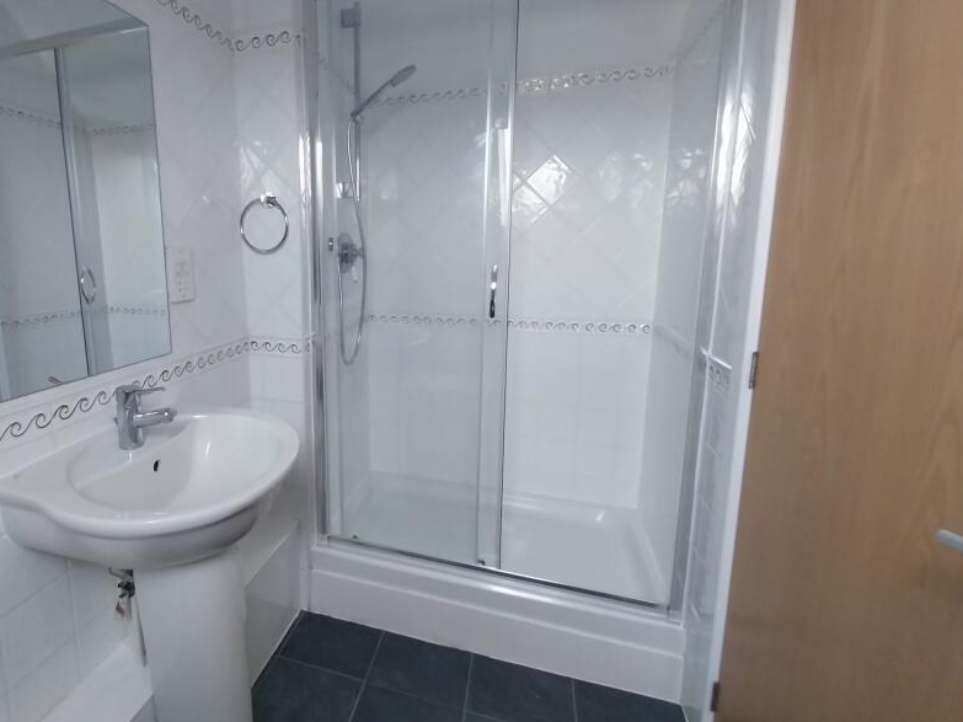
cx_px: 349
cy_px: 314
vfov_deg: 74.4
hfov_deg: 88.8
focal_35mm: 17
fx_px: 473
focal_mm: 1.13
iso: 160
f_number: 2.2
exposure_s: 1/33.4
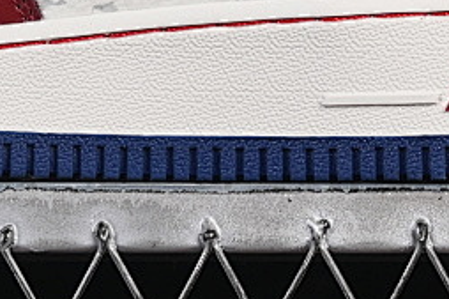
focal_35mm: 319
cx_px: 39
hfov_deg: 6.4
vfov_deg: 4.3
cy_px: -216
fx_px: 3976
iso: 160
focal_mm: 50
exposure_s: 1/80
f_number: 8
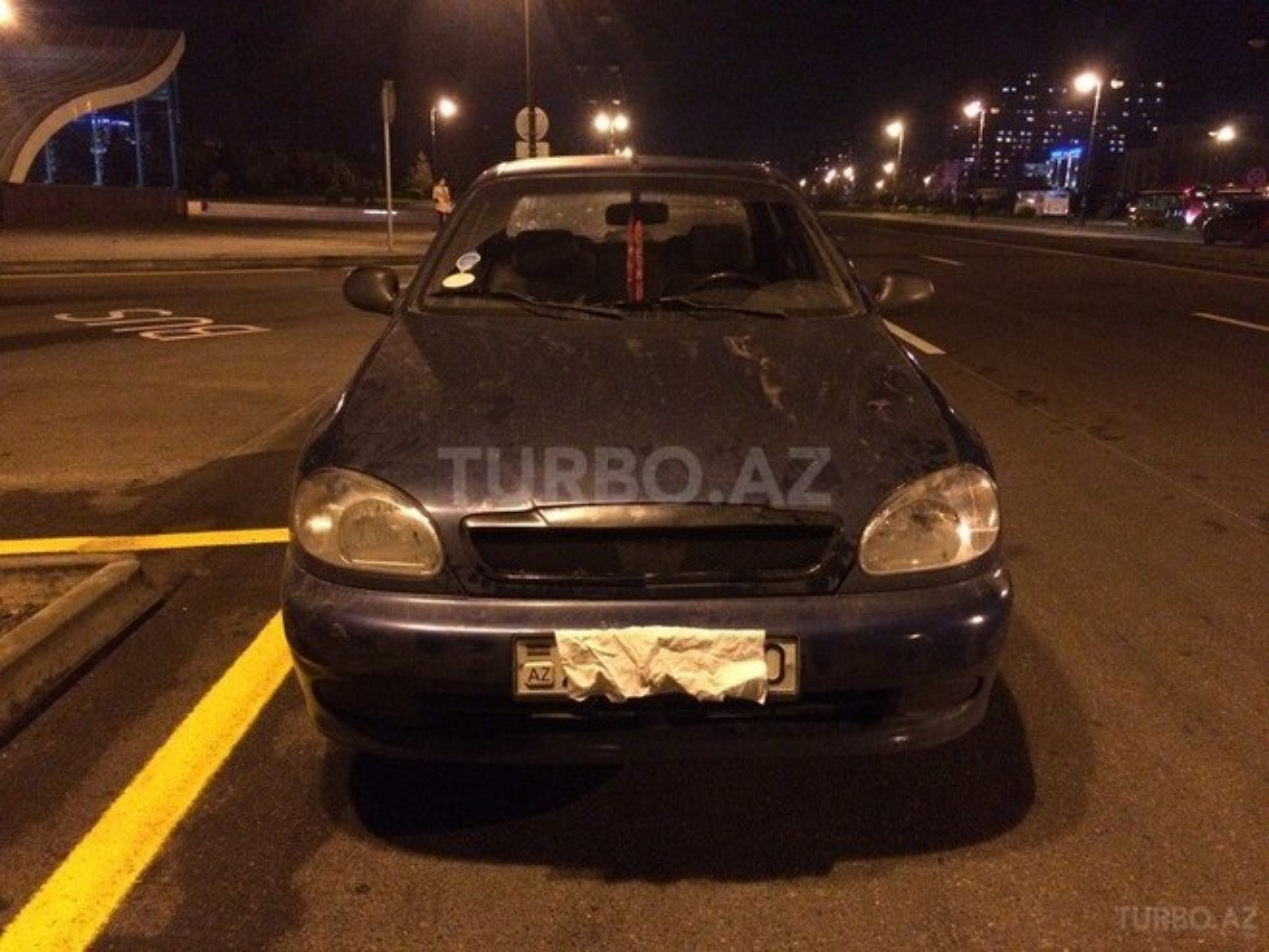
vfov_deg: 48.2
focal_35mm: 29
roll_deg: -2.1
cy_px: 476
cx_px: 634
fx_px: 1063
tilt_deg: -13.9
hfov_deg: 61.7
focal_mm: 4.15
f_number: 2.2
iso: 500
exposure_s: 1/17
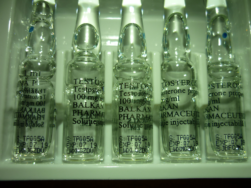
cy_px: 94
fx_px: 239
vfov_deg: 42.9
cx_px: 126
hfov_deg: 55.4
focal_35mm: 33
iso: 80
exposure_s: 1/80
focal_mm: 5.5
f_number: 2.8
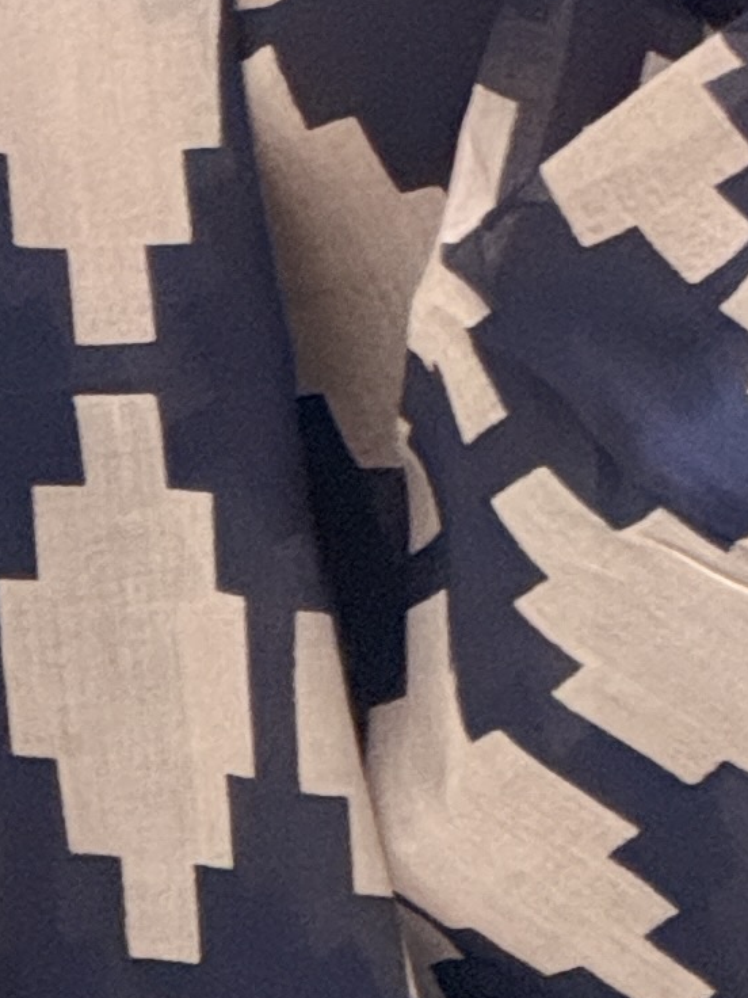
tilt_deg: -6.4
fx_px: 15789
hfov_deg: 2.7
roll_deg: -2.0
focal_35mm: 548
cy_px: -1097
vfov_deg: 3.6
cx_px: 287
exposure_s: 1/40
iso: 800
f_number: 2.8
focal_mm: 16.89
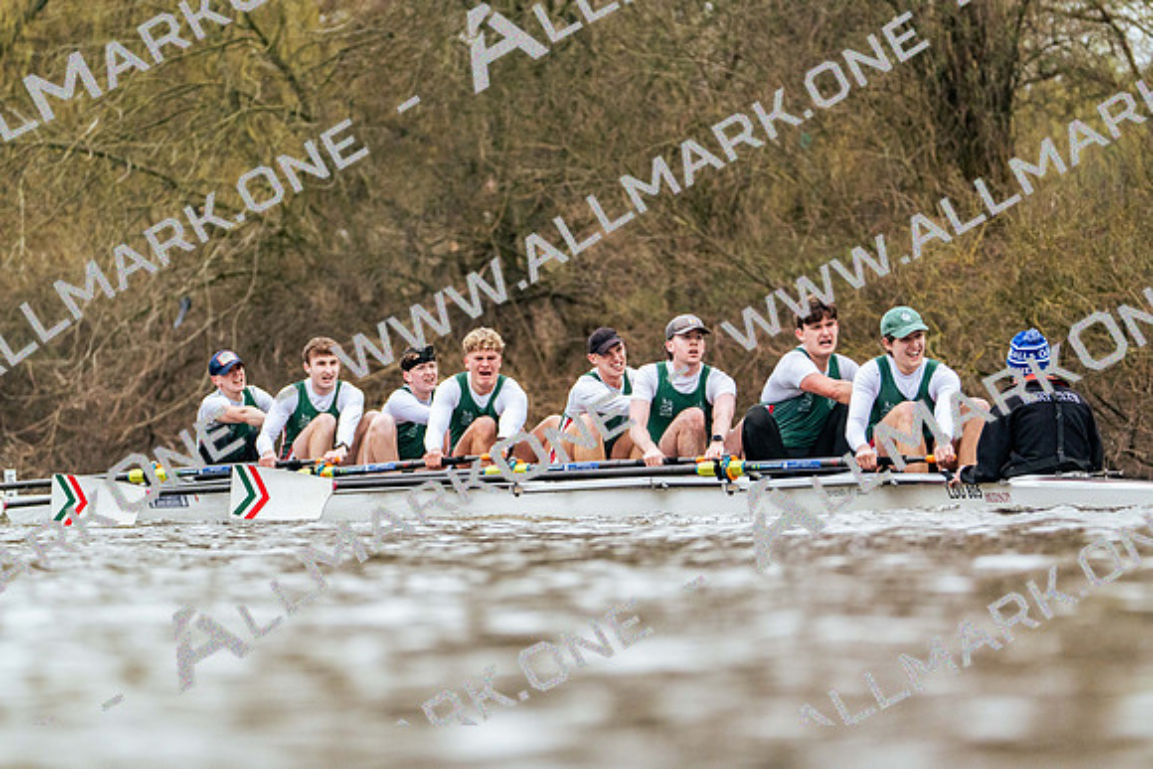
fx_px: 9034
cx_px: 576
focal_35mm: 282
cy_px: 384
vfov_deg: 4.9
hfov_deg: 7.3
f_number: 6.3
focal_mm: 282
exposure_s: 1/2000
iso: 4000
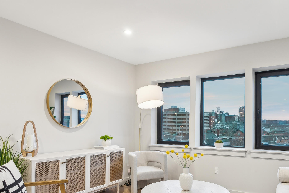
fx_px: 209
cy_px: 133
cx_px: 166
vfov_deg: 48.5
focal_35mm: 26
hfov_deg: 69.0
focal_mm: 16
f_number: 7.1
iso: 320
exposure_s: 1/5
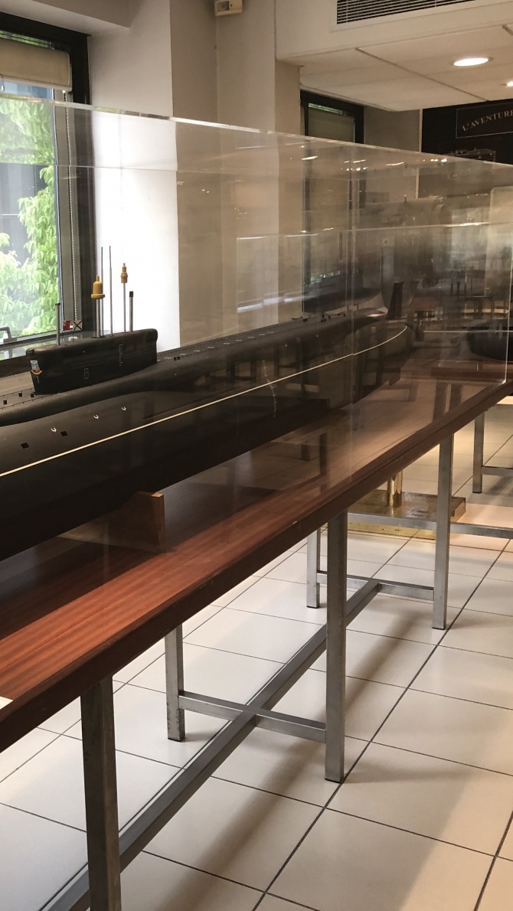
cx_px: 25
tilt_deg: -9.6
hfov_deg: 27.7
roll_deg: +3.4
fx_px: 991
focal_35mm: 41
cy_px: 456
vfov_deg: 49.4
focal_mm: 3.99
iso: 50
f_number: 1.8
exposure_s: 1/17
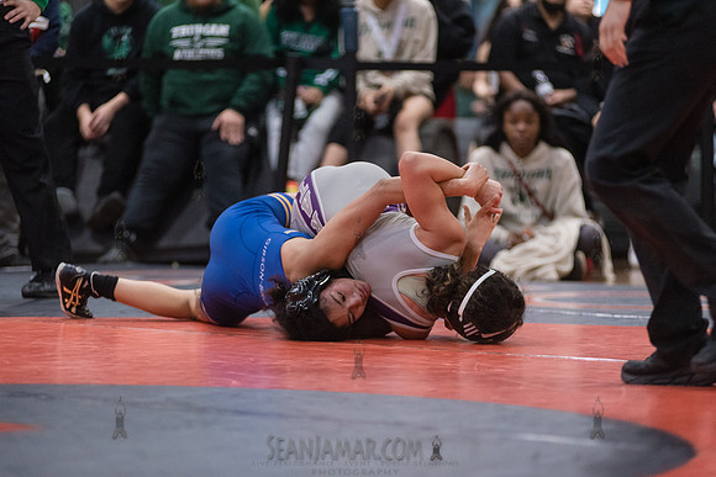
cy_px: 238
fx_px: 3083
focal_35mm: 155
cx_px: 358
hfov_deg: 13.2
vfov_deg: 8.9
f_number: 3.2
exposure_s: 1/400
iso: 5000
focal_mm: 155
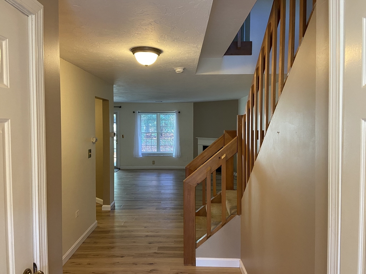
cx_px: 183
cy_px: 137
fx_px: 275
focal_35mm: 26
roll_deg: +0.3
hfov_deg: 67.3
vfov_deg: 53.1
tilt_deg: -3.7
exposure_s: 1/60
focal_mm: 4.25
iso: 200
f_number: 1.8
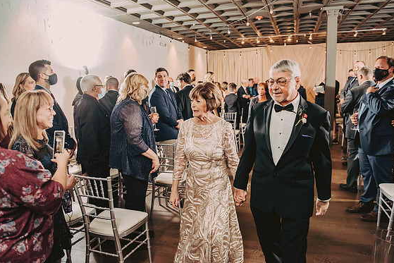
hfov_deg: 67.4
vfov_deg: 48.0
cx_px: 196
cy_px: 129
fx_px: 296
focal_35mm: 27
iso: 2000
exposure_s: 1/250
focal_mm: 26
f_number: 3.2
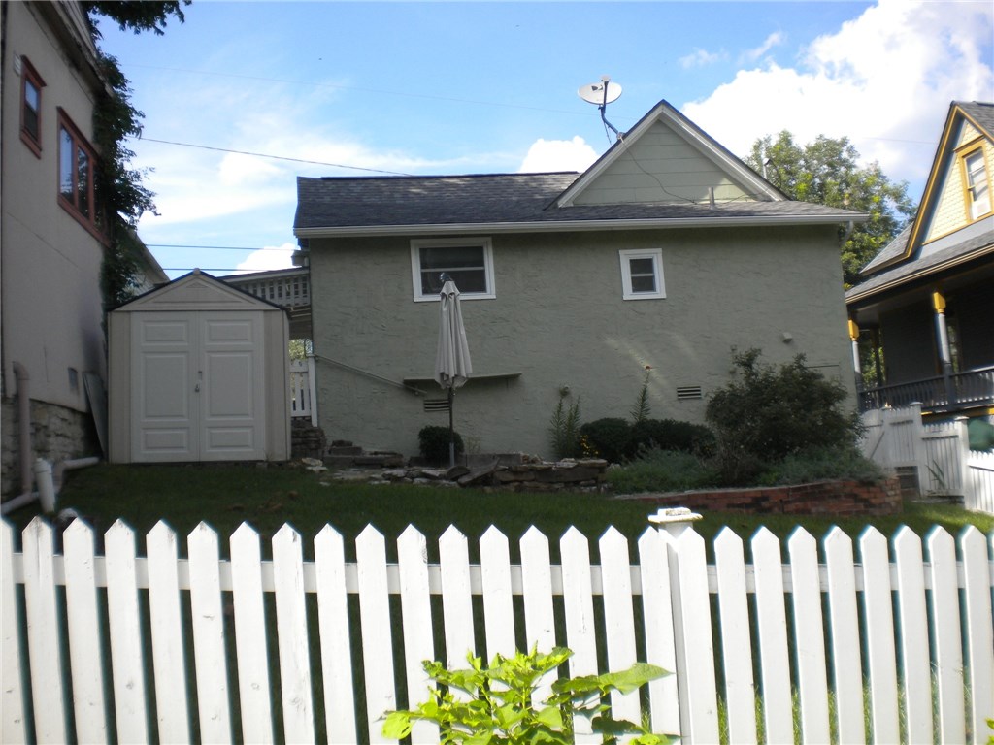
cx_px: 497
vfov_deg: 40.7
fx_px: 1005
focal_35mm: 35
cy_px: 372
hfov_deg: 52.6
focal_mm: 6.3
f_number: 4.6
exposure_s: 1/430
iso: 113
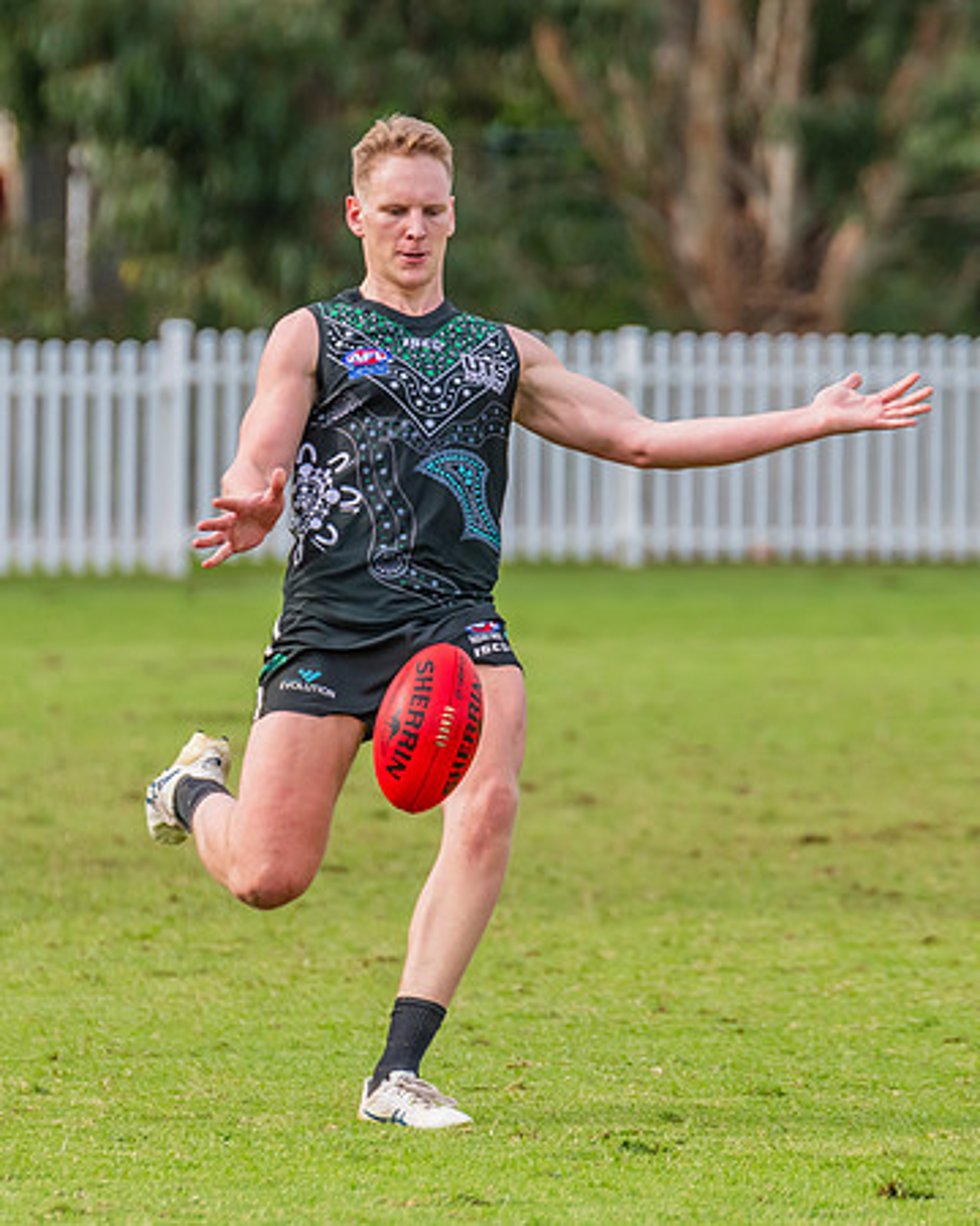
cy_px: 547
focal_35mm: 694
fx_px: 25150
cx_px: 572
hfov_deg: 2.2
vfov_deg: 2.8
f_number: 5.6
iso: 800
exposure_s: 1/1600
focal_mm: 380
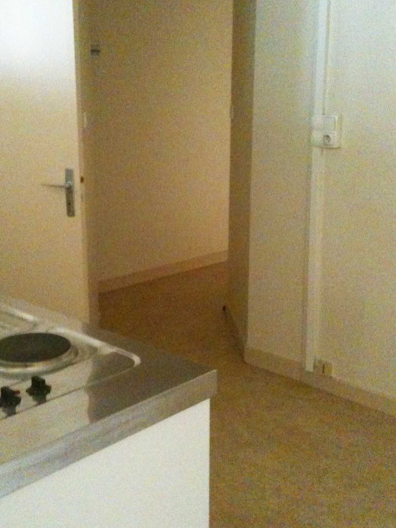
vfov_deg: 42.9
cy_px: 257
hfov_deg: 32.8
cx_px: 173
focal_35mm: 44
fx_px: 671
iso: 800
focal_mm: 3.85
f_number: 2.8
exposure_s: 1/10
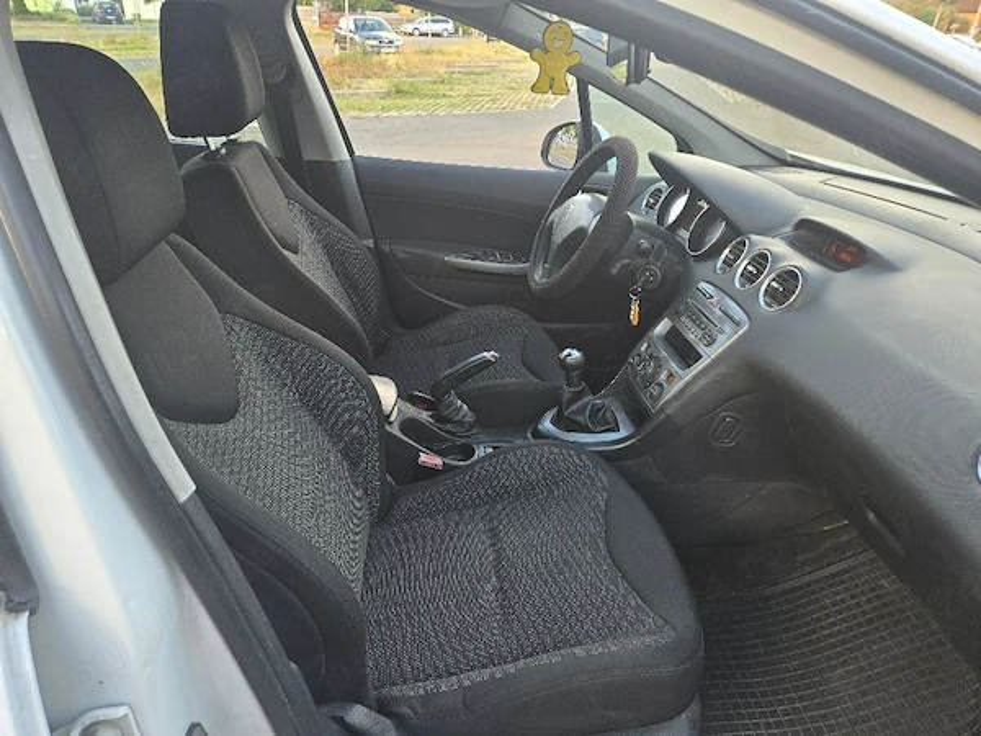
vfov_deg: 58.9
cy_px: 368
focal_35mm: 23
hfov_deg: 73.9
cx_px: 490
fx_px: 652
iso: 80
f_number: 1.8
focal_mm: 5.4
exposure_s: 1/182
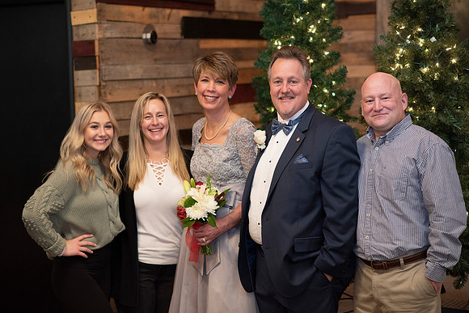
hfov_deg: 23.9
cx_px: 234
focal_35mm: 85
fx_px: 1108
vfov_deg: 16.1
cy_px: 156
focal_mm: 85
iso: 1000
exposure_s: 1/200
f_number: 2.2
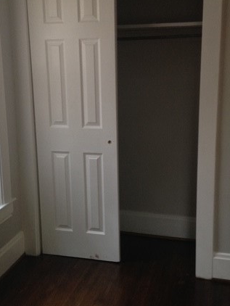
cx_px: 102
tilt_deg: -11.3
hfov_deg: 29.1
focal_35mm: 50
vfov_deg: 38.2
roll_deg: +1.2
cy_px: 143
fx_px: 443
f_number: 2.4
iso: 160
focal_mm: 4.12
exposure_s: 1/20
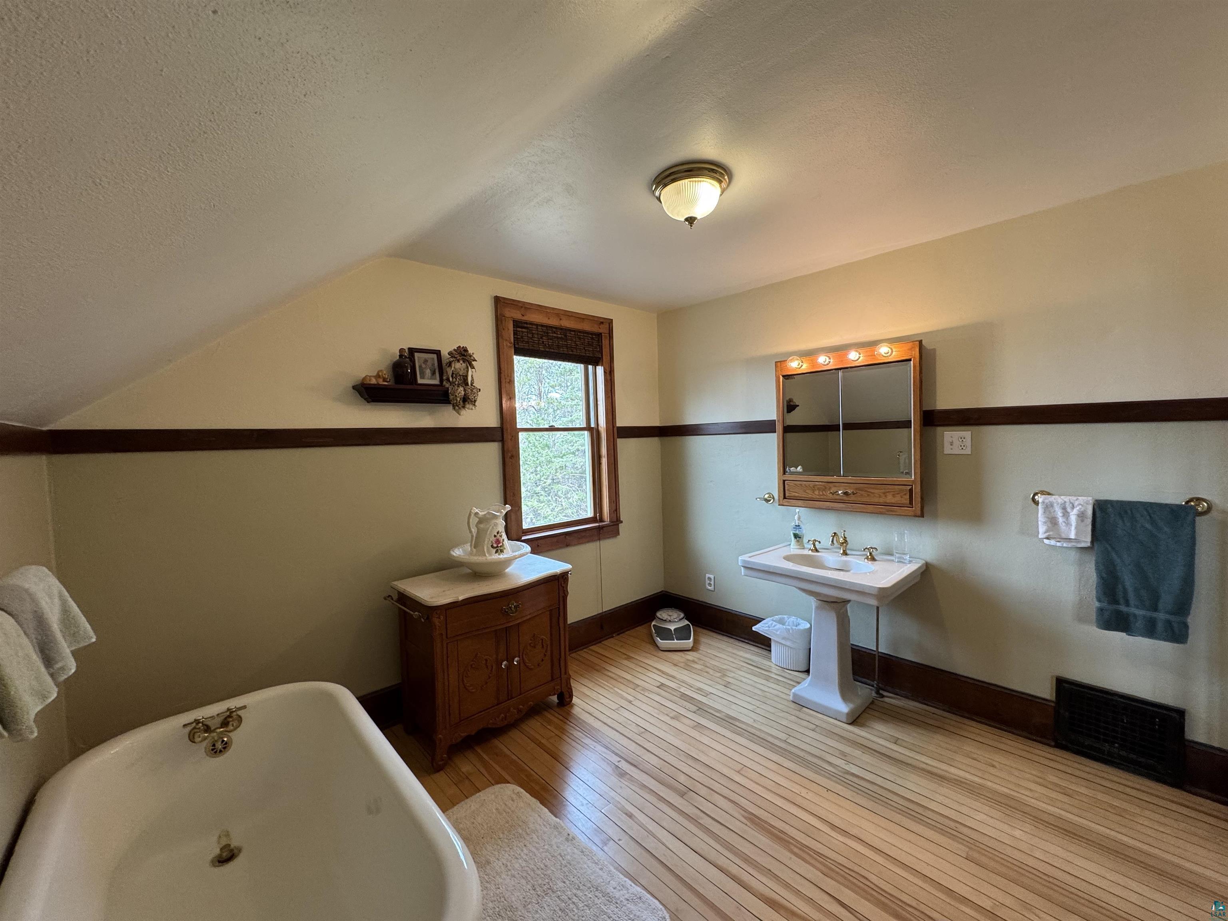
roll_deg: +2.2
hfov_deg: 102.1
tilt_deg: -2.8
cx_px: 614
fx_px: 497
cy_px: 460
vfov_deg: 85.7
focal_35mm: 14
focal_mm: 2.22
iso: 160
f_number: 2.2
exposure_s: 1/120
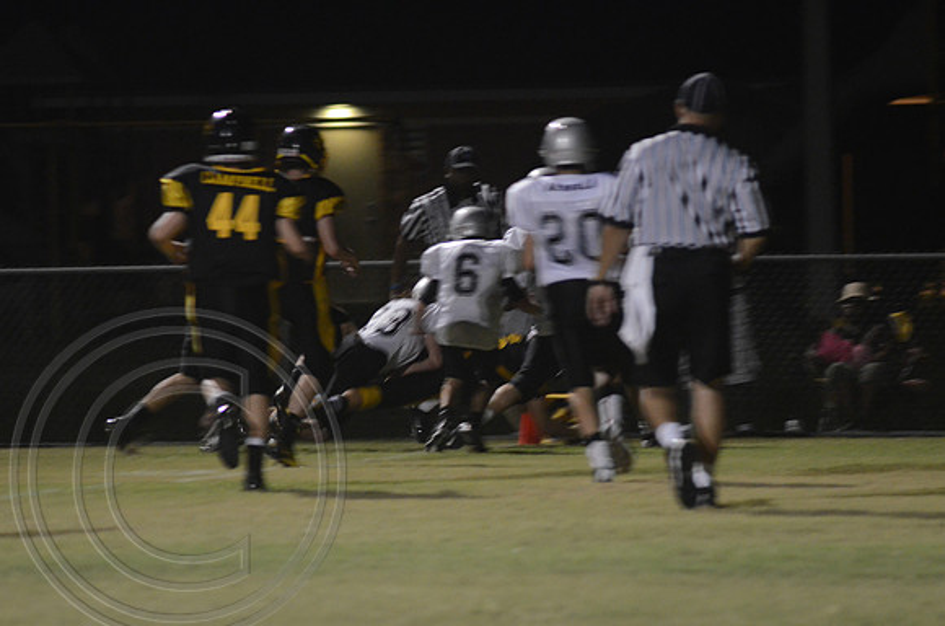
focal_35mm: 330
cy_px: 313
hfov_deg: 6.3
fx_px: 8643
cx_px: 472
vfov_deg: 4.1
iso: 3200
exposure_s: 1/100
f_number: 5.6
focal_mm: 220
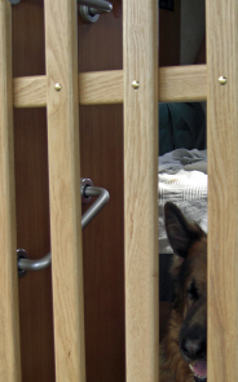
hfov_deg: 18.5
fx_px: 728
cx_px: 150
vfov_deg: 29.2
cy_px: 256
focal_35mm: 70
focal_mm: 7.9
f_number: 2.8
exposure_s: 1/200
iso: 80
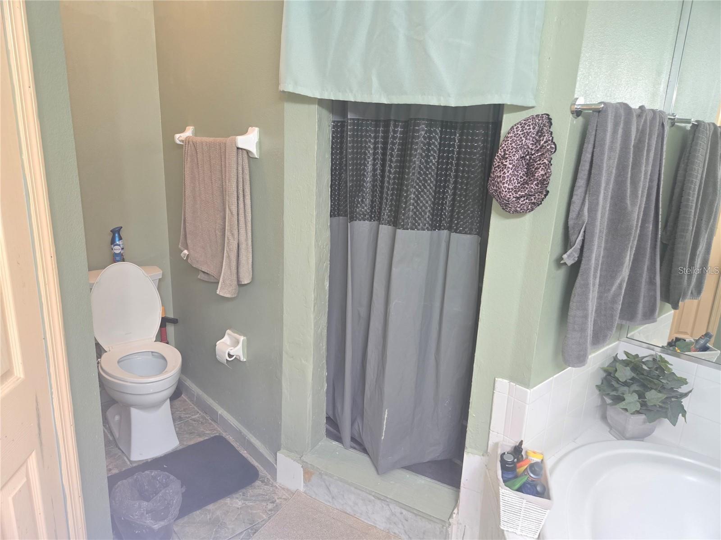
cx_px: 360
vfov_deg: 58.9
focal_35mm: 23
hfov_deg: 73.9
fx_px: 479
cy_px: 270
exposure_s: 1/15
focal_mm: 5.4
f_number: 1.8
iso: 160
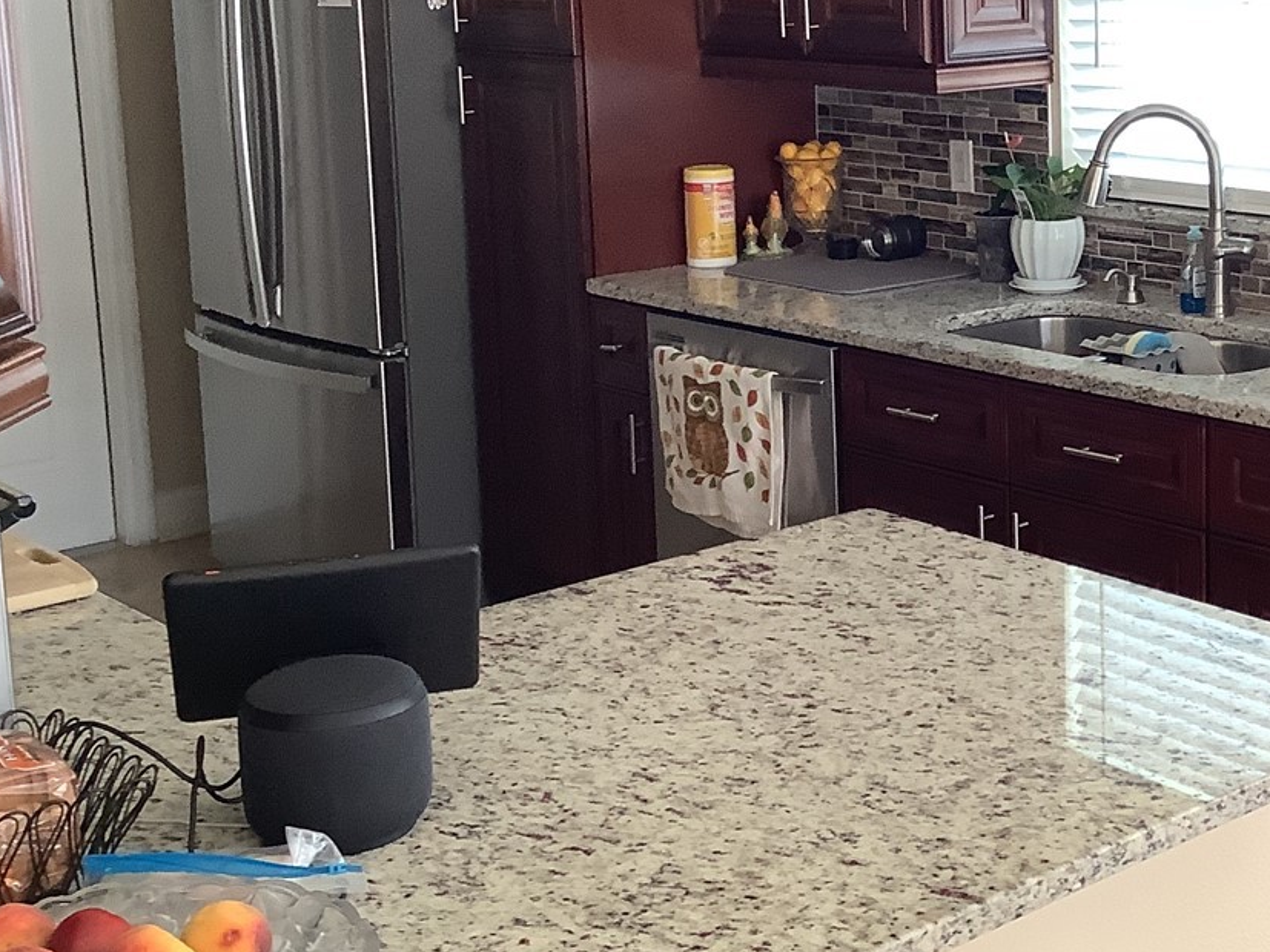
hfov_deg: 30.9
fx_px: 2201
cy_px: 281
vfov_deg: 24.2
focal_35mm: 60
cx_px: 1113
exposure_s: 1/50
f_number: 2.4
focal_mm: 3.3
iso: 125
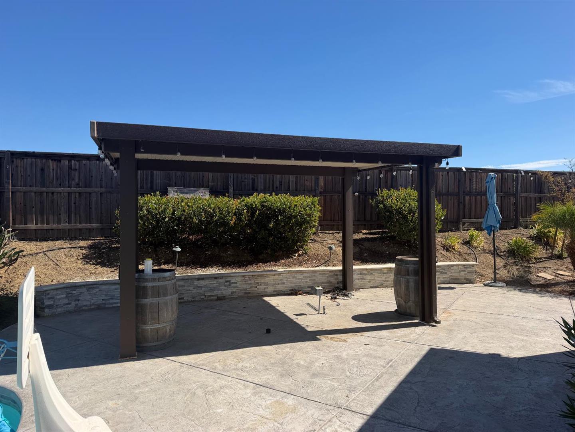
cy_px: 216
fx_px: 399
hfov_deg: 71.6
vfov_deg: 56.8
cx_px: 288
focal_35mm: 24
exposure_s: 1/4167
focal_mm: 6.76
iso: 80
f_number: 1.78
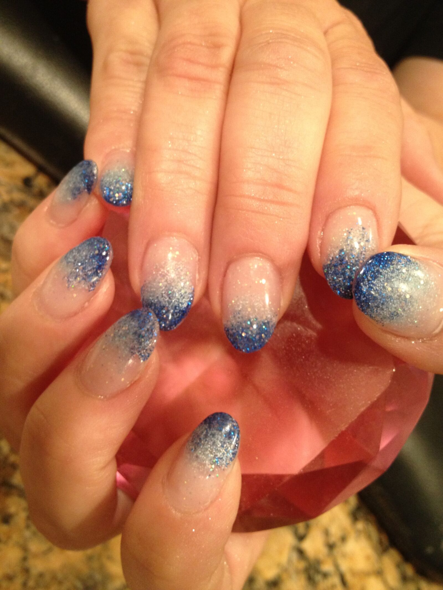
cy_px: 295
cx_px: 222
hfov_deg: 40.7
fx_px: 597
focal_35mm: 35
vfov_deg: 52.6
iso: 200
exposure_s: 1/20
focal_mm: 4.28
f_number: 2.4
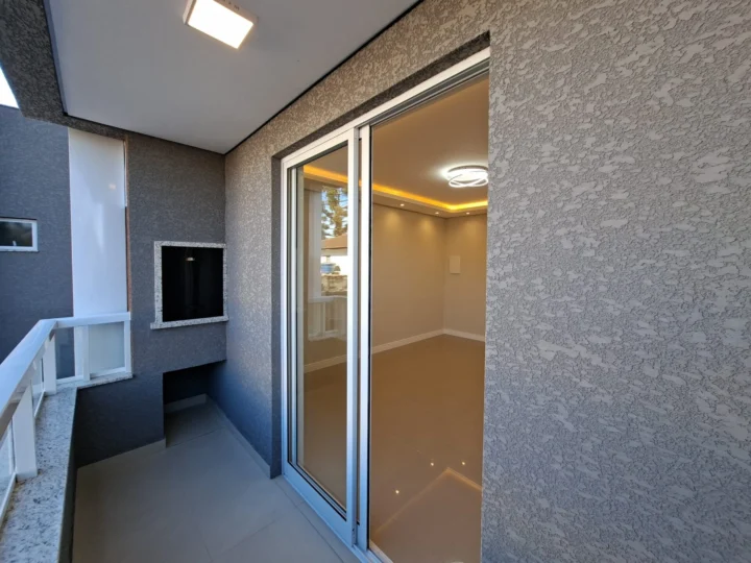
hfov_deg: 106.2
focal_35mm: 13
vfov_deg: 89.9
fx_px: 282
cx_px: 376
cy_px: 282
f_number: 2.2
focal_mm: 1.74
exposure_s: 1/120
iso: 40
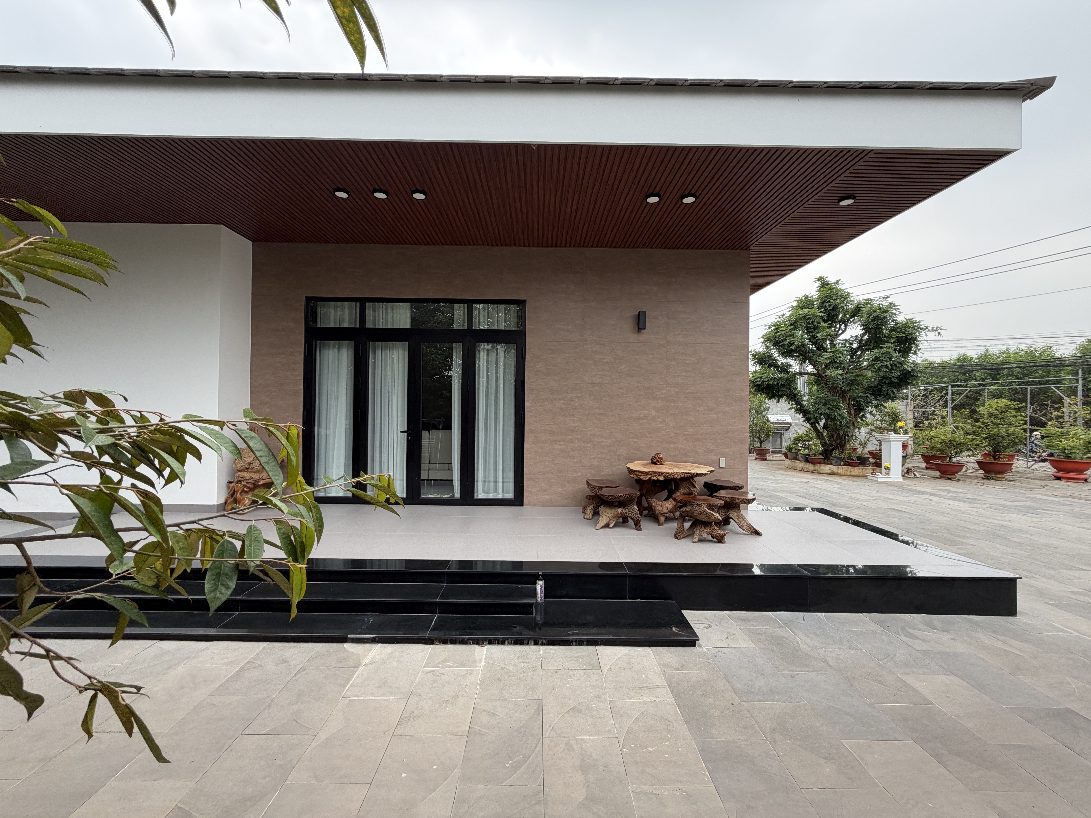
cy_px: 409
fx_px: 441
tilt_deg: +0.3
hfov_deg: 102.1
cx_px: 546
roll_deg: -0.8
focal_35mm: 14
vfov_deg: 85.7
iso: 64
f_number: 2.2
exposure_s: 1/502
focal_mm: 2.22
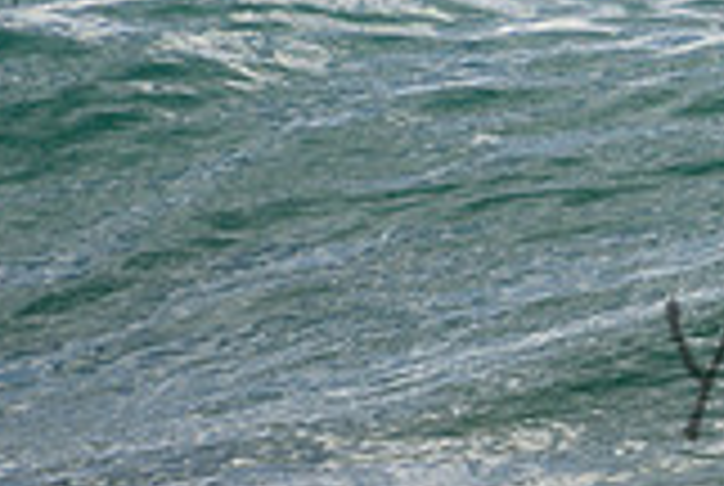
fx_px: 39813
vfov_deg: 0.7
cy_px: 181
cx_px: 1208
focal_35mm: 1976
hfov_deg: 1.0
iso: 90
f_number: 5.6
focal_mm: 400
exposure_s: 1/2000
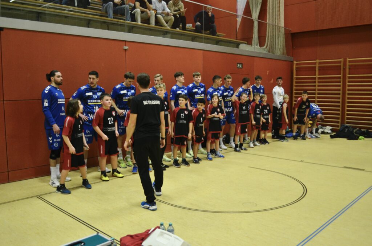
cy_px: 123
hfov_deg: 67.5
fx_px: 278
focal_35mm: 27
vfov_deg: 47.7
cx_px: 186
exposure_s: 1/100
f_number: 3.5
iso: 1600
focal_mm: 18
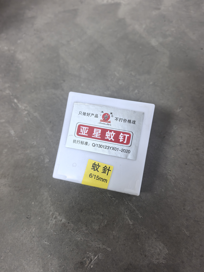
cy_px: 136
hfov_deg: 51.4
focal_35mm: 27
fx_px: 212
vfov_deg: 65.3
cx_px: 102
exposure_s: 1/100
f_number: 2
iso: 250
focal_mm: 6.98
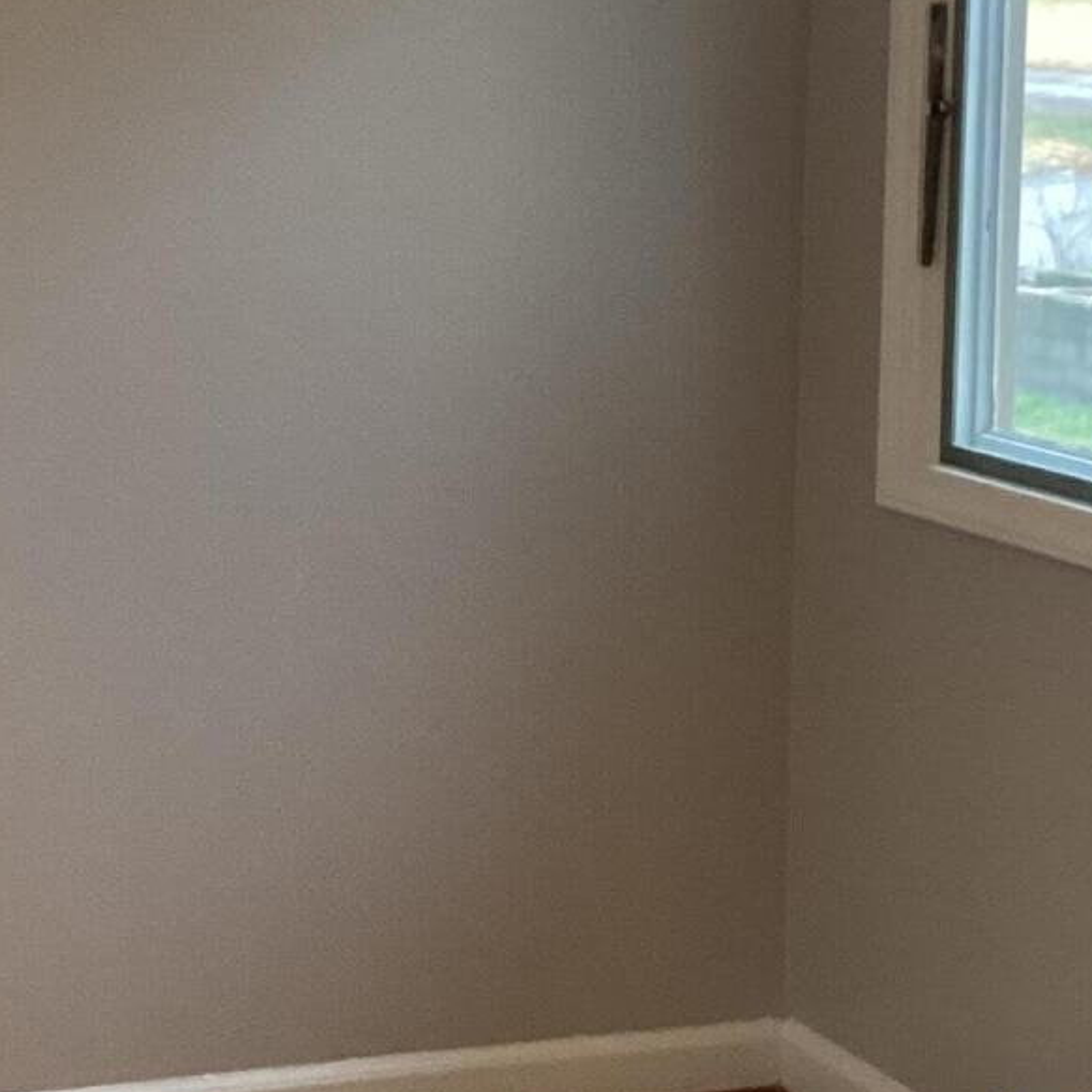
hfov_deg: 18.3
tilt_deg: -7.3
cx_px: 157
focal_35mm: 94
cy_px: 352
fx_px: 3355
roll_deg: +0.9
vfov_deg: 18.4
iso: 320
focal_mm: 3.3
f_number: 2.4
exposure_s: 1/60
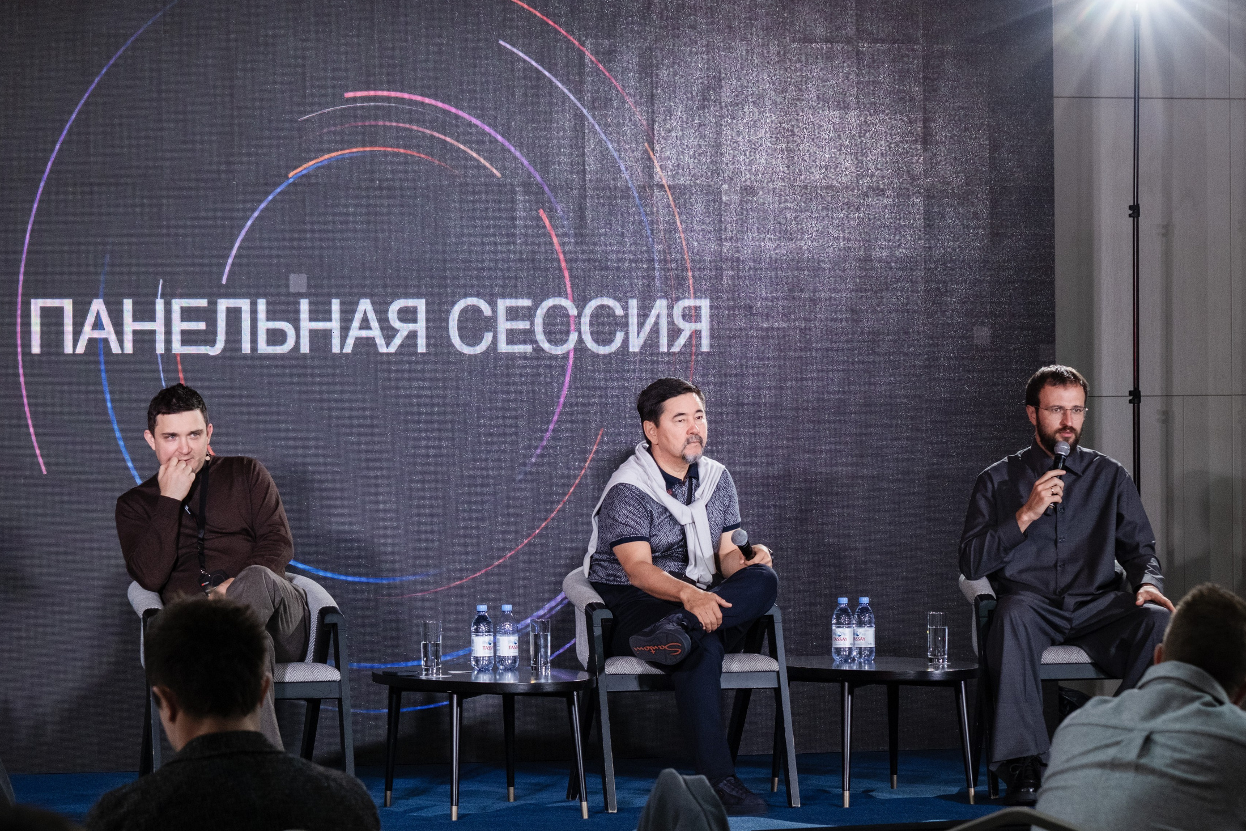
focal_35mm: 143
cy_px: 483
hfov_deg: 14.3
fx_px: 4949
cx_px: 599
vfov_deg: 9.6
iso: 1600
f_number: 5.6
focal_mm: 80
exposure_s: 1/160
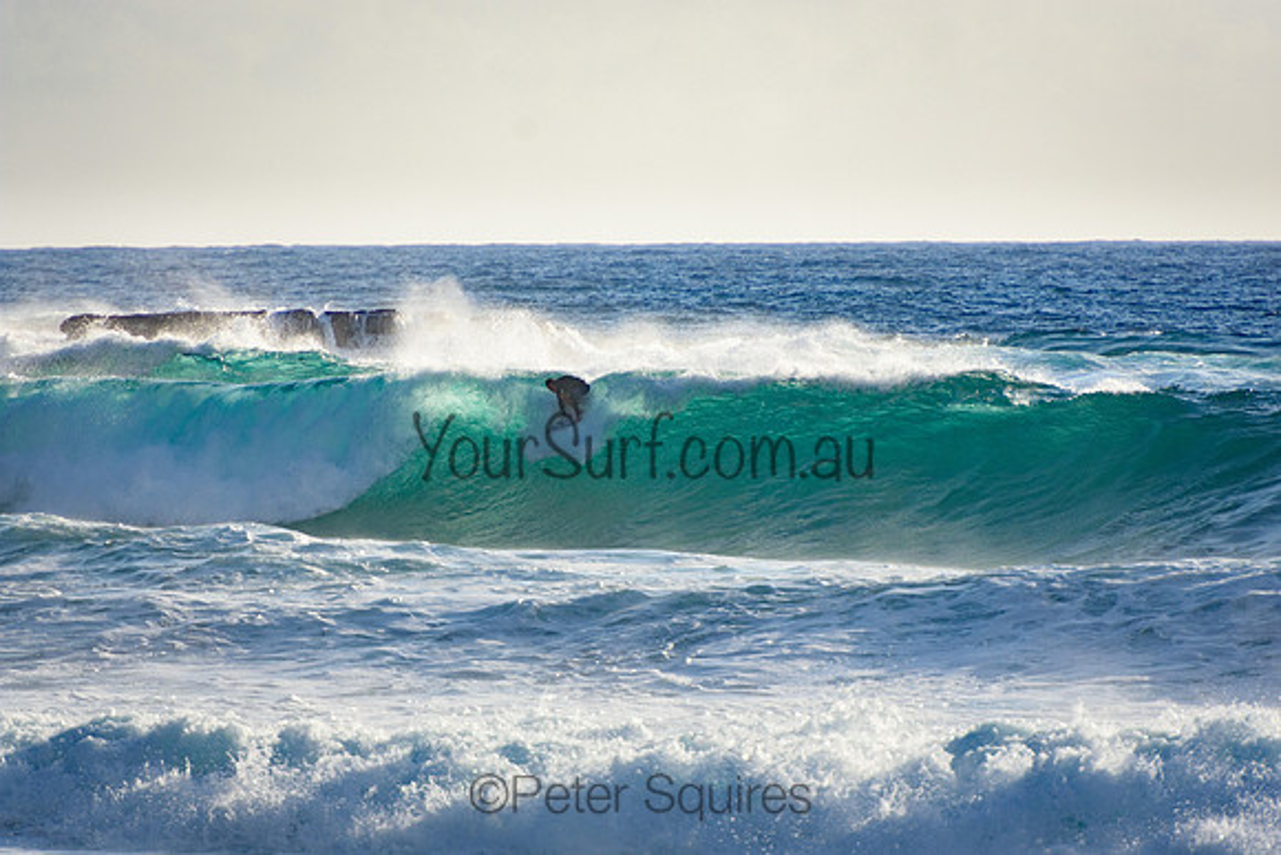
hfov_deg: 3.5
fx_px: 20820
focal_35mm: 585
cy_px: 428
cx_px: 640
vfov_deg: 2.4
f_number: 5.6
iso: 320
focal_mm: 390
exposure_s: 1/2000
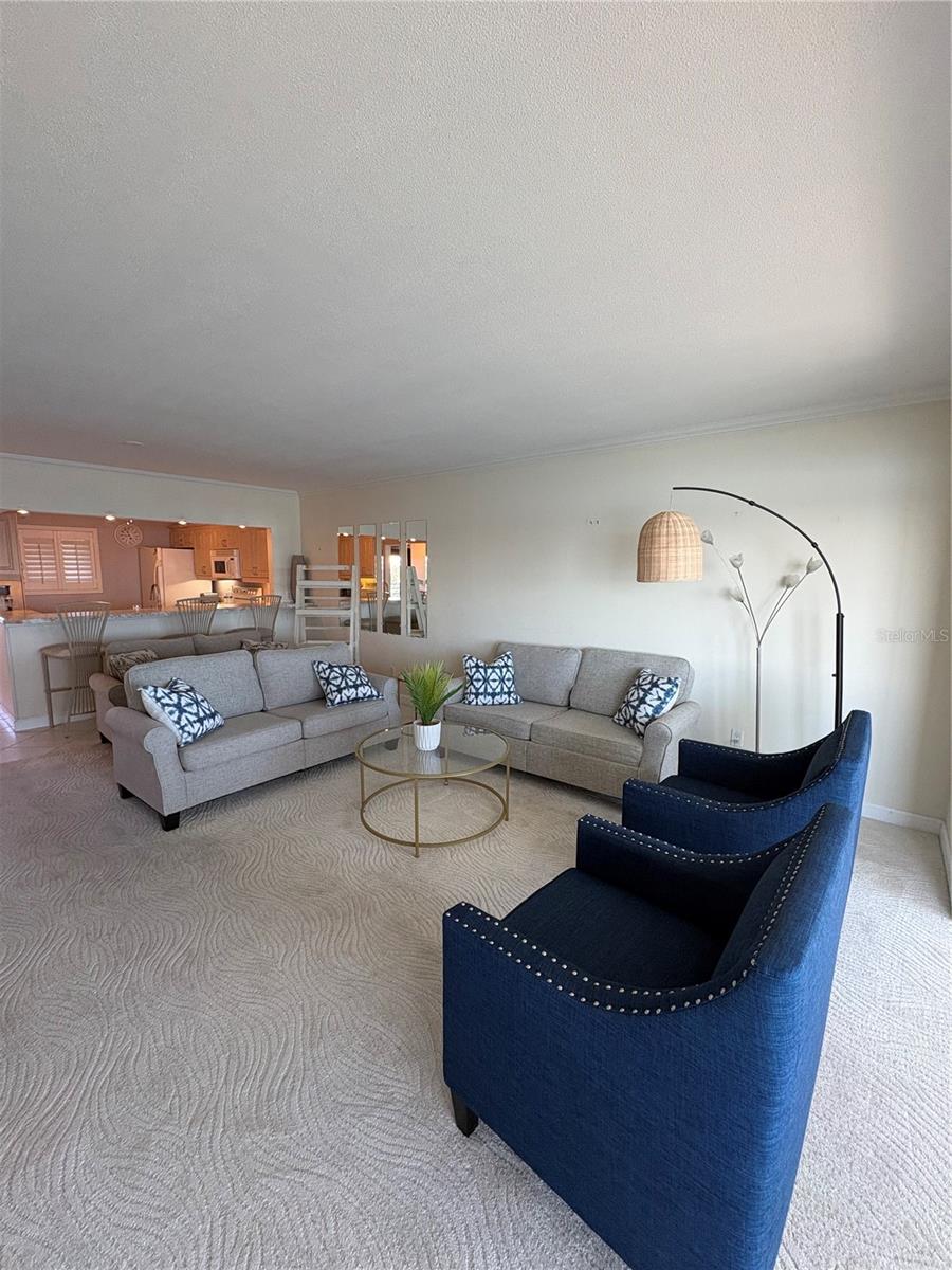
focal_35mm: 14
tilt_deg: -6.1
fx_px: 513
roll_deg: +0.0
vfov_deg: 102.1
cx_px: 476
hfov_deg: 85.7
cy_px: 635
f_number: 2.2
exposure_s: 1/120
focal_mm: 2.22
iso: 200
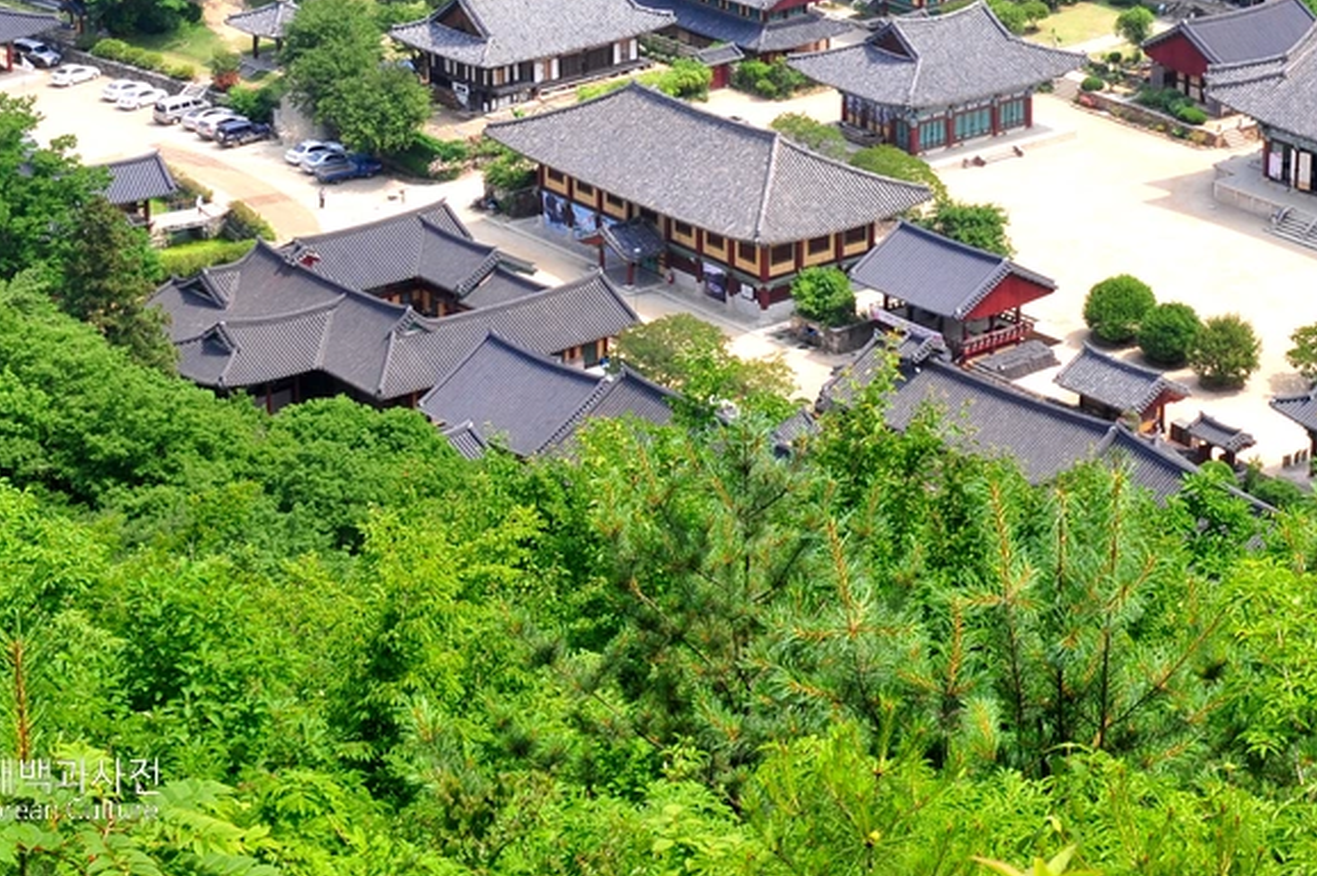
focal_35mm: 104
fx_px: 3802
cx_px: 984
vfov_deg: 13.0
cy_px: -18
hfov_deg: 19.5
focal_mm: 50
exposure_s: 1/8
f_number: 22
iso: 200
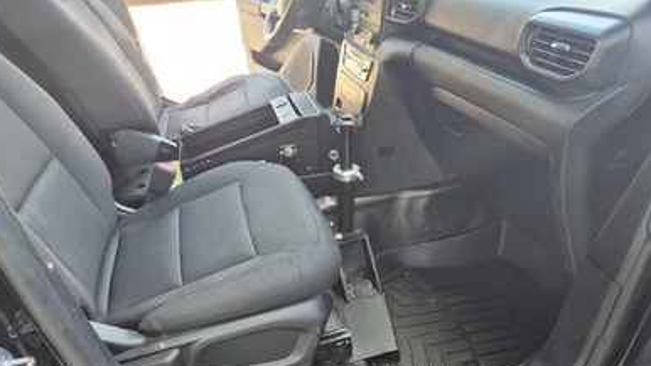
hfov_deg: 71.9
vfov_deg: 43.6
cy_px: 251
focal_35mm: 26
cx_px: 317
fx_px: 449
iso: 160
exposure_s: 1/180
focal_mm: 5.4
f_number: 1.8
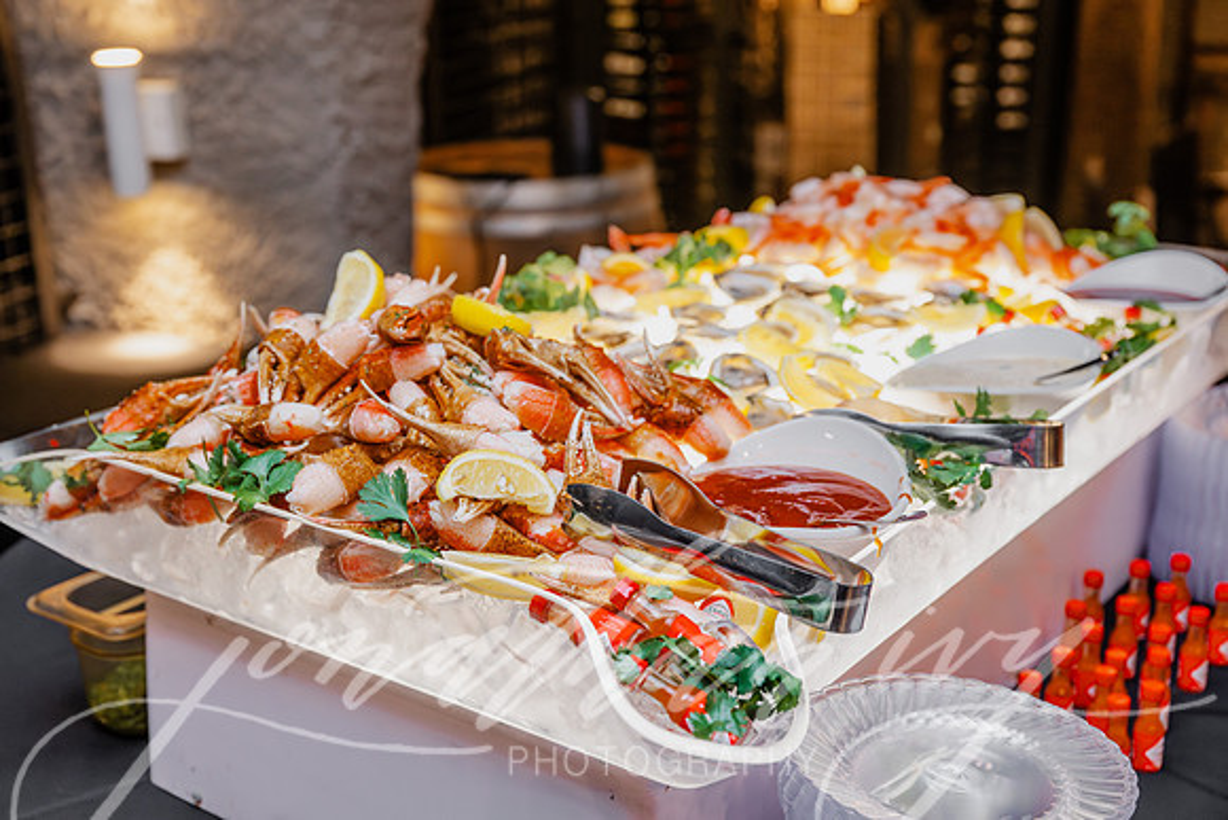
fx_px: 1535
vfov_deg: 29.9
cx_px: 614
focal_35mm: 45
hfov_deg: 43.6
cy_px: 410
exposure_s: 1/200
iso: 2000
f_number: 4.5
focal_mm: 45
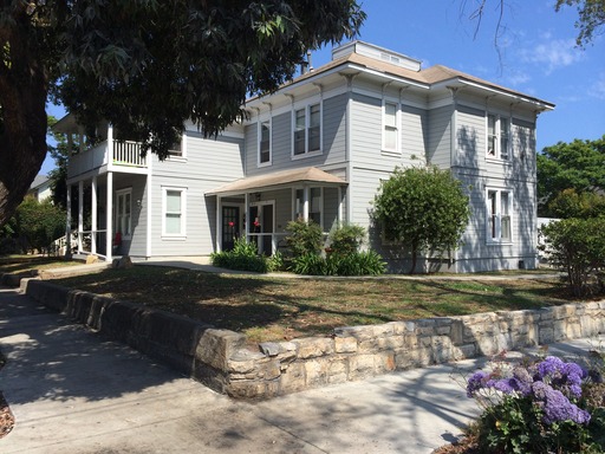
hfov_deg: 60.0
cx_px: 302
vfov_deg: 46.8
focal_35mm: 30
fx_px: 524
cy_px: 227
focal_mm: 4.12
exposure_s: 1/2053
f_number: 2.2
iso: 32
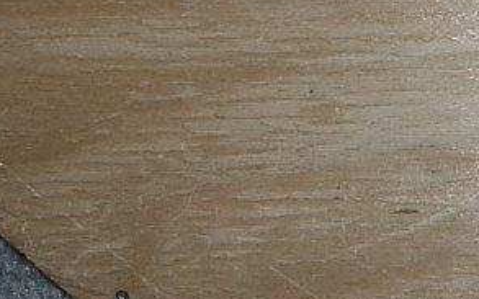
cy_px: -42
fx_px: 1840
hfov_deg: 13.7
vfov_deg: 9.2
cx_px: 768
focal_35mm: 141
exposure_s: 1/64
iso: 79
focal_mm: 7.8
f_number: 4.8
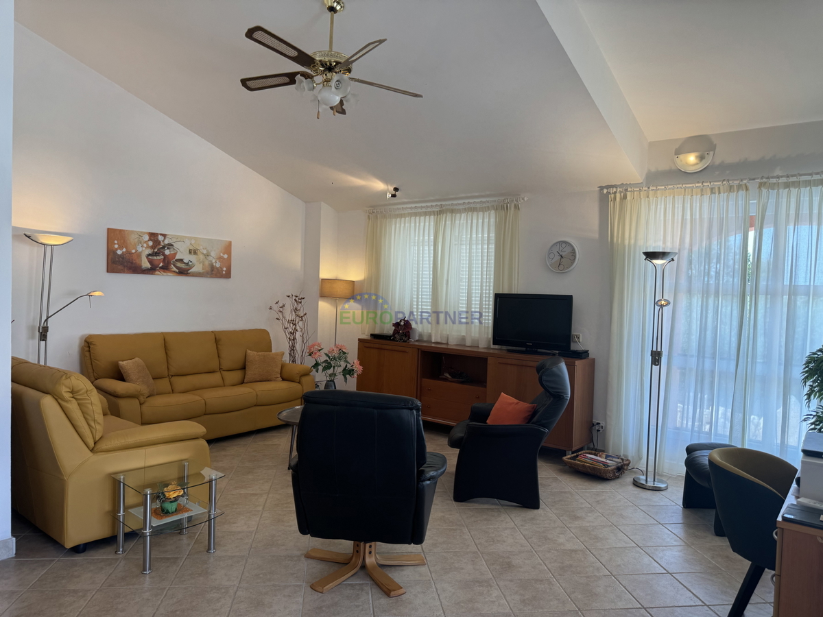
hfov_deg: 71.6
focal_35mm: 24
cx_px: 412
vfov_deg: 56.8
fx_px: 571
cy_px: 308
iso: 50
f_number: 1.78
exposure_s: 1/132
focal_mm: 6.76
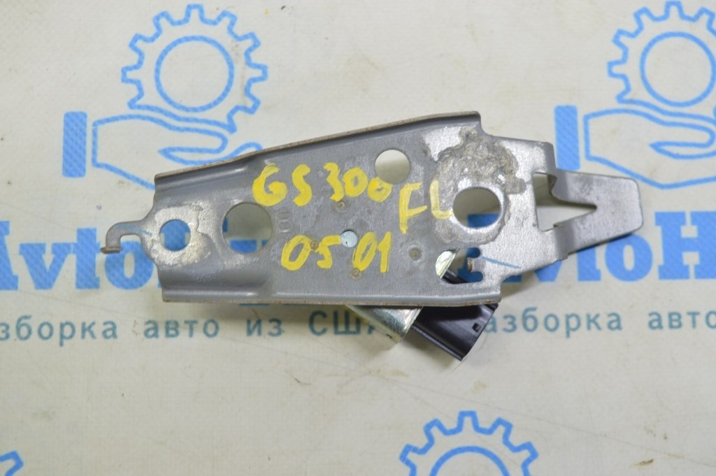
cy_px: 238
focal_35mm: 48
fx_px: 954
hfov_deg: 41.1
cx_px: 358
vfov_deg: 28.0
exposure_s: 1/20
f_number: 5.6
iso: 400
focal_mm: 32
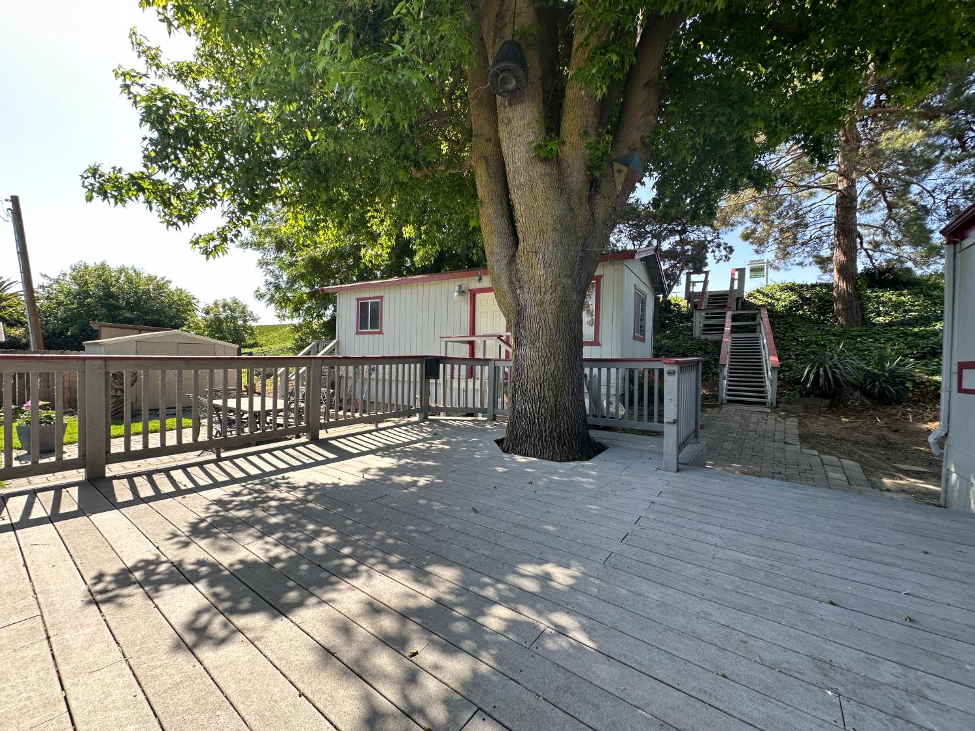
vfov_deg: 85.7
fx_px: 394
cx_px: 488
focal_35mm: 14
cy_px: 366
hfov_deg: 102.1
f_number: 2.2
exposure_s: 1/243
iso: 40
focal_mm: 2.22
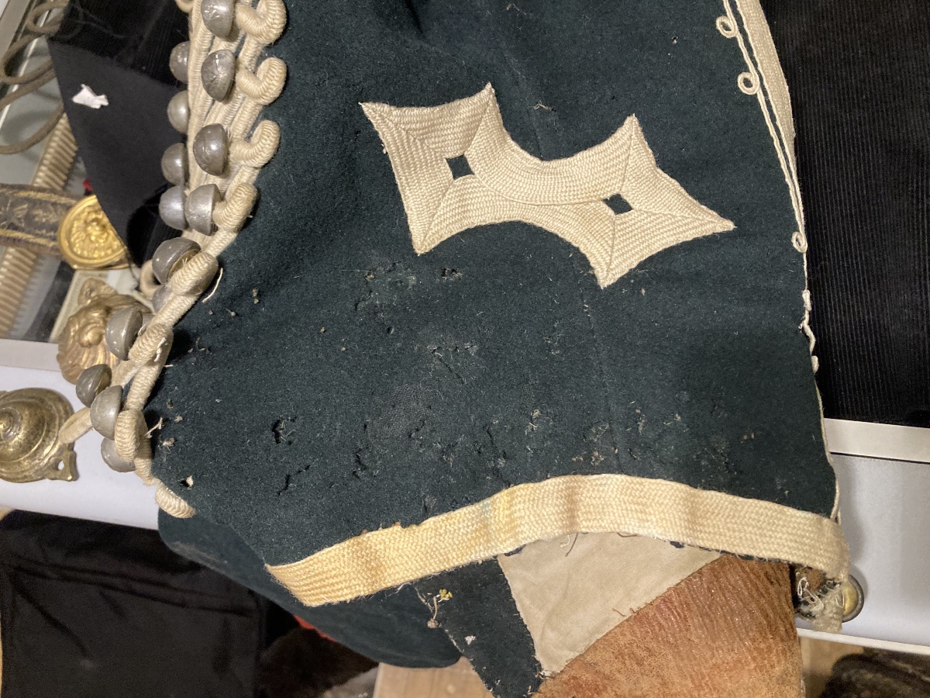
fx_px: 752
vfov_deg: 49.7
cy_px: 349
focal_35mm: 28
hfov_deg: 63.4
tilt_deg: -65.1
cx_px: 465
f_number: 1.8
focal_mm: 3.99
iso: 320
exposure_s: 1/33
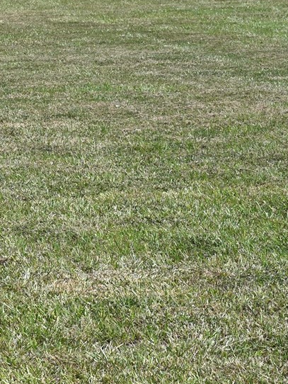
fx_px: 2306
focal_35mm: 208
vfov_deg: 9.4
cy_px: -13
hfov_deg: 6.8
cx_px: -398
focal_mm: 54
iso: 200
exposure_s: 1/250
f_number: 11
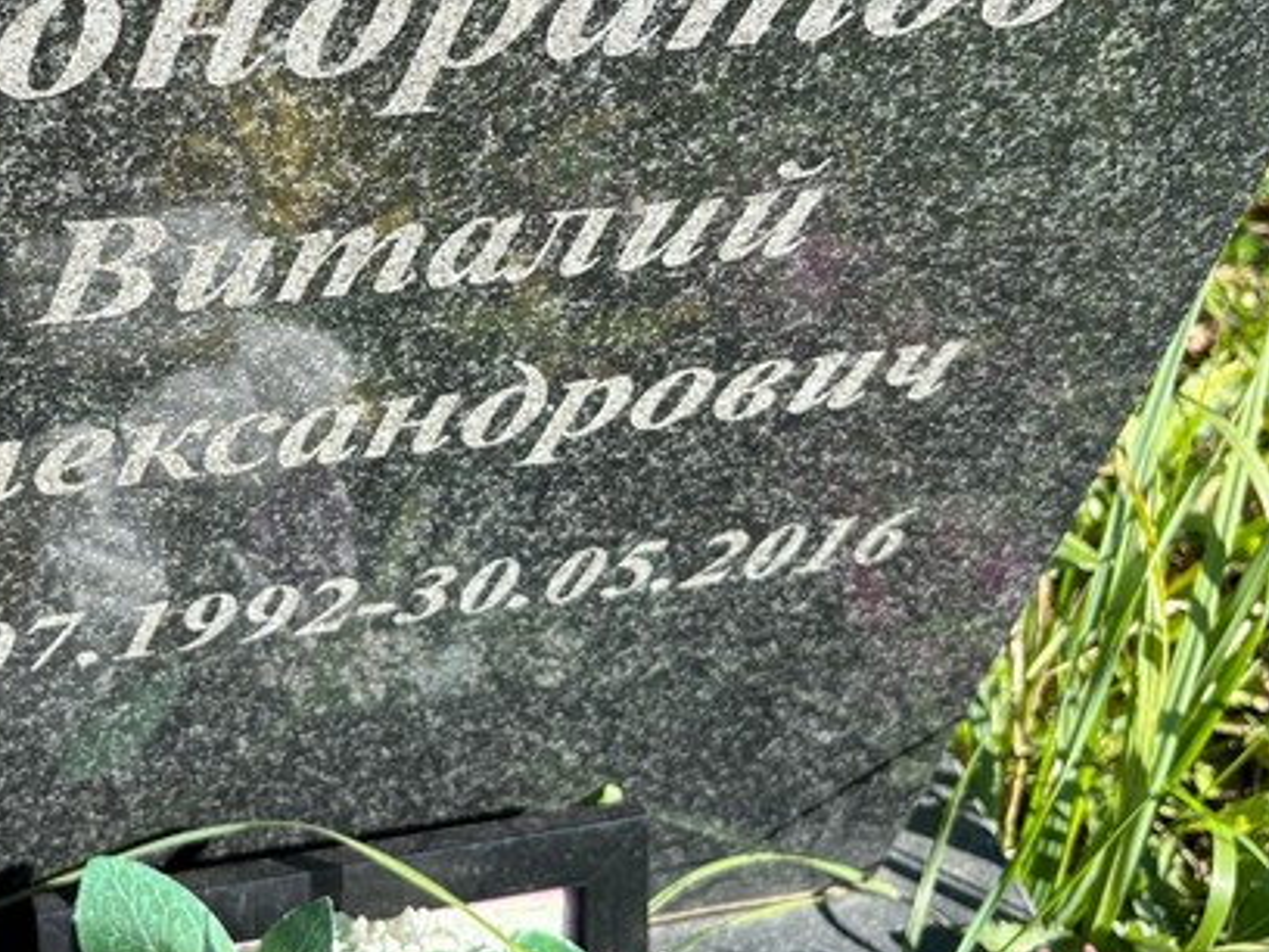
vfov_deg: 27.9
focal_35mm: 51
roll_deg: -2.9
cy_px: 184
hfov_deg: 36.2
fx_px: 1870
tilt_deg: -41.4
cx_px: 252
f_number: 1.6
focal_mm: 5.96
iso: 50
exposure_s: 1/961
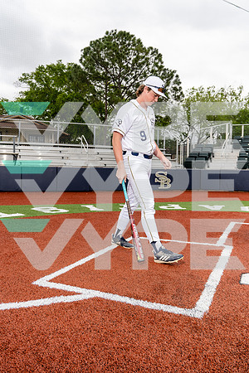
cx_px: 124
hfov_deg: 45.0
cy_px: 186
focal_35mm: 29
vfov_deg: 63.7
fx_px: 301
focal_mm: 29
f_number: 5.6
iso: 200
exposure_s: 1/250
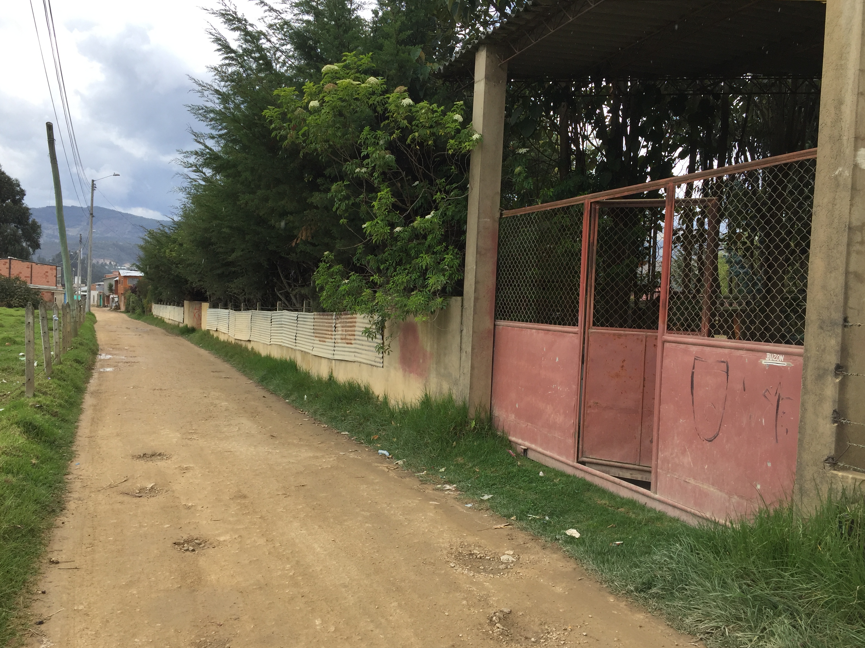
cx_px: 434
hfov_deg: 60.0
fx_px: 750
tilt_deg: -2.6
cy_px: 335
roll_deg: -2.8
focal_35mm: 30
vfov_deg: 46.8
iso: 32
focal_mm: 4.15
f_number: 2.2
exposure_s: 1/1068
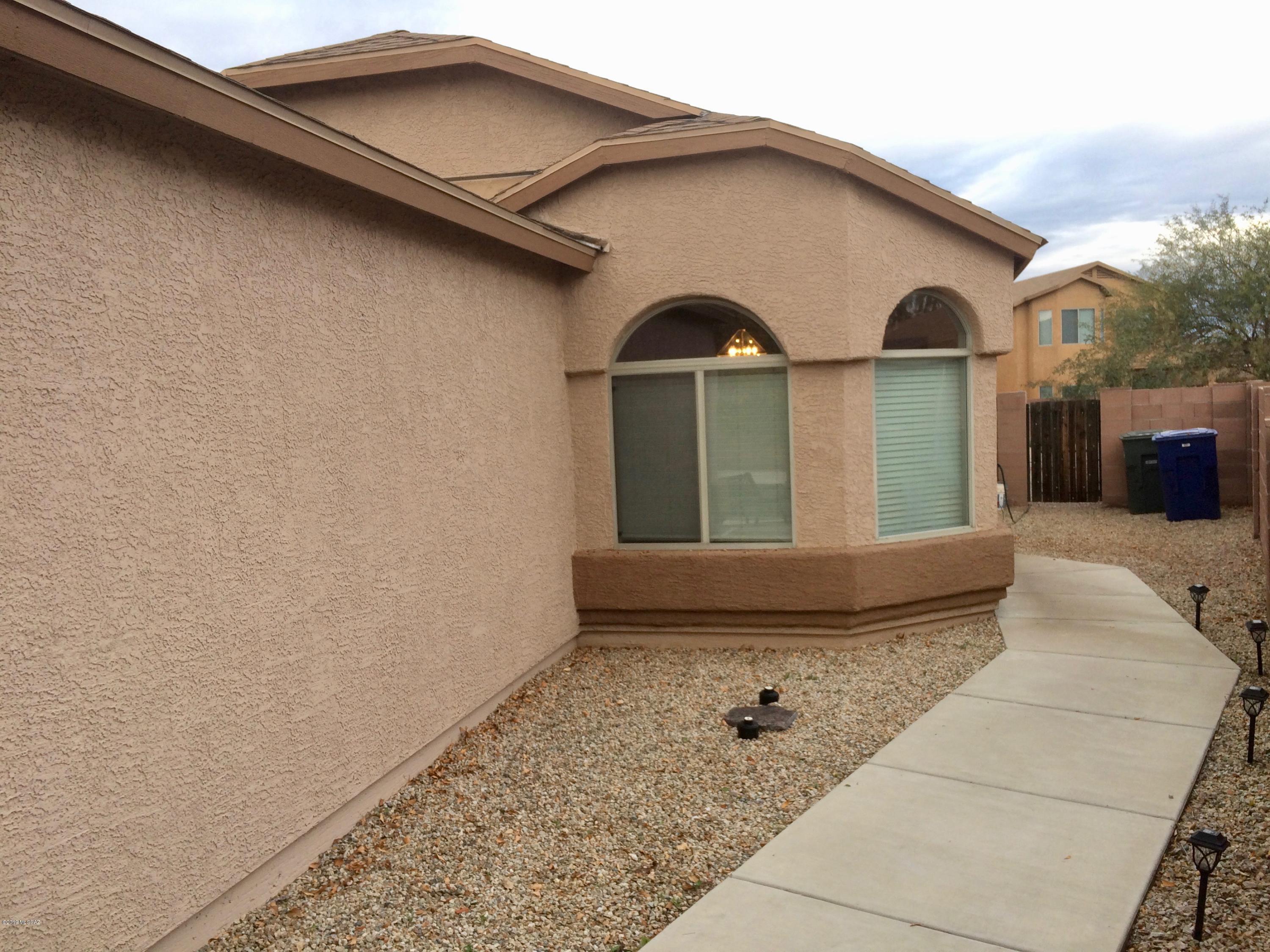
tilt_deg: -4.3
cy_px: 476
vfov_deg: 48.2
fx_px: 1064
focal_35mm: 29
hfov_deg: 61.7
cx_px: 635
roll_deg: +3.2
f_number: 2.2
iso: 40
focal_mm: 4.15
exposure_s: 1/120
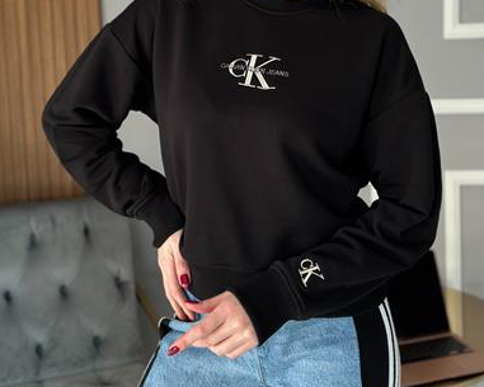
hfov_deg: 29.6
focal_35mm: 64
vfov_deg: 23.6
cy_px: 98
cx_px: 241
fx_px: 917
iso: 125
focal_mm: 6.86
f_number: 1.78
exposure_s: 1/67
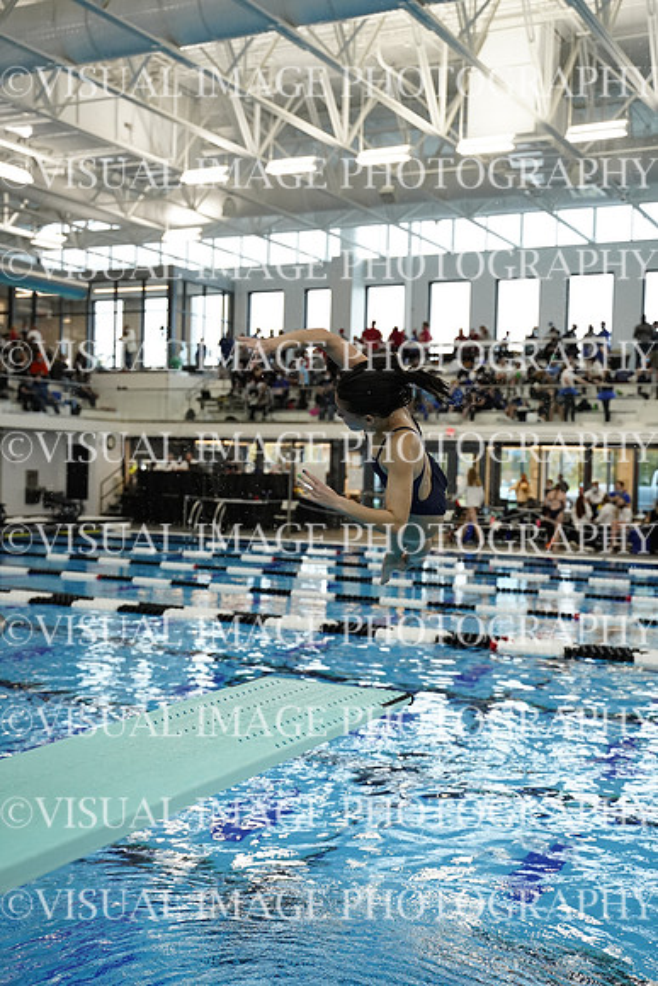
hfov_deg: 31.2
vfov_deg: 45.4
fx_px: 1178
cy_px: 493
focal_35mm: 43
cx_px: 329
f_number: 3.2
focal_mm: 43
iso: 4000
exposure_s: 1/1250
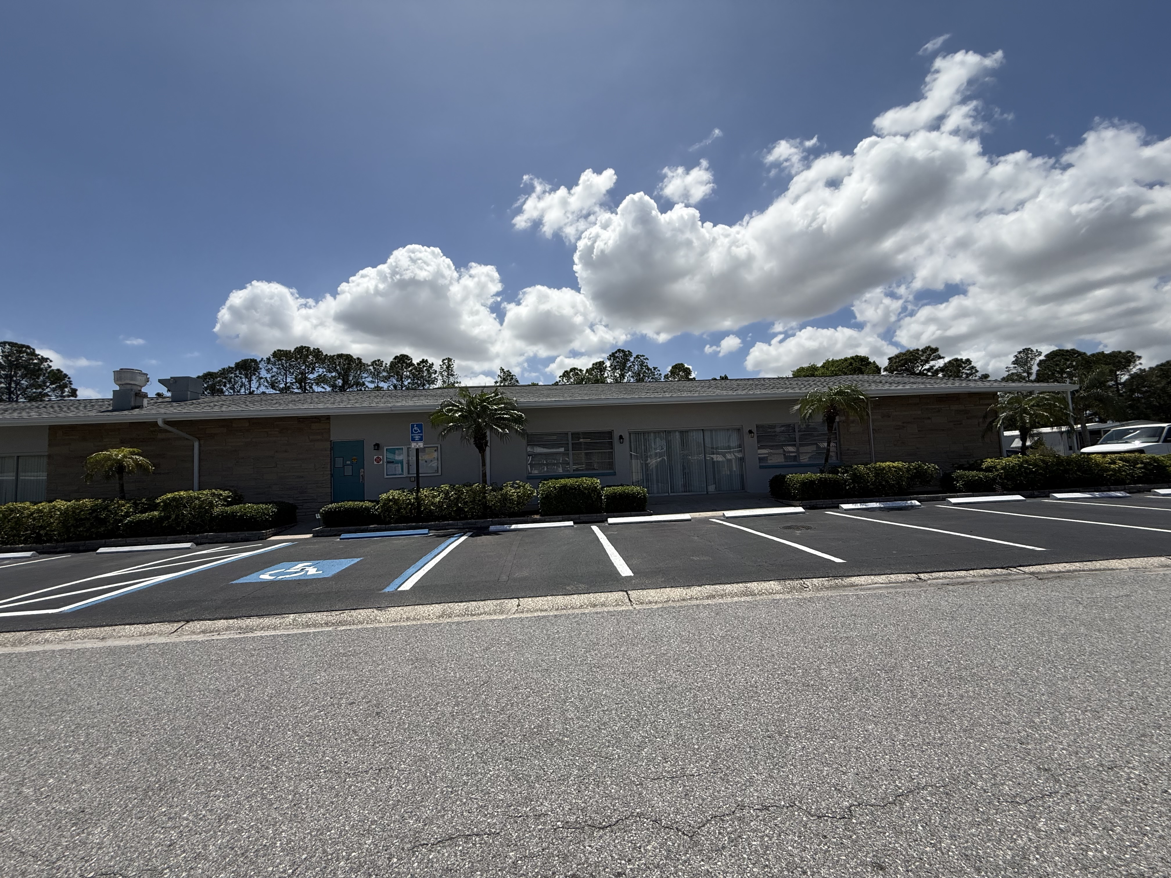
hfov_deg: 102.1
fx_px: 474
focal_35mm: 14
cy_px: 439
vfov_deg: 85.7
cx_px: 586
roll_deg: +3.4
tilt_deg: +4.6
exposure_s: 1/4425
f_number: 2.2
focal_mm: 2.22
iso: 50
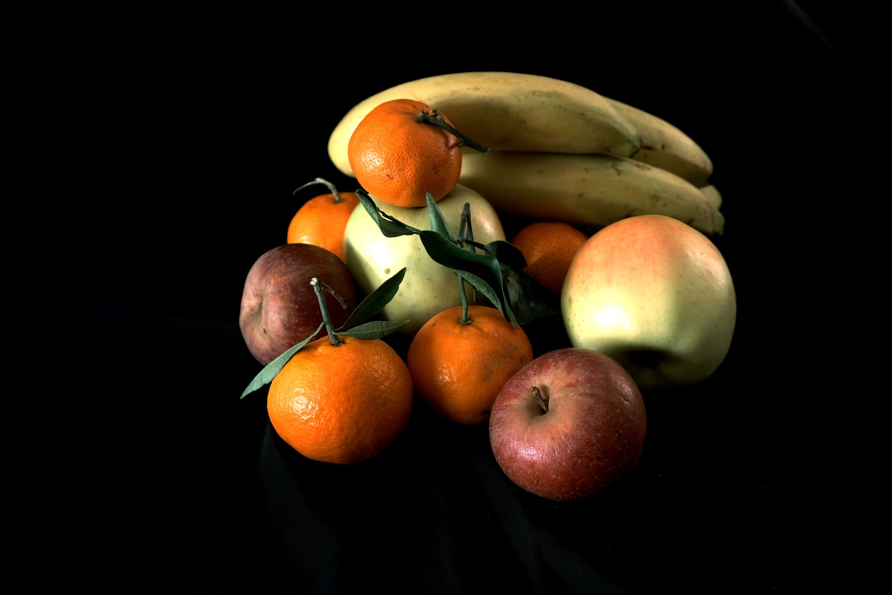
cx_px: 446
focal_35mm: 38
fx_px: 941
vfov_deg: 35.1
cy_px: 298
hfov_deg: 50.7
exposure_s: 1.3
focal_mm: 25.4
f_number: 5.6
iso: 160
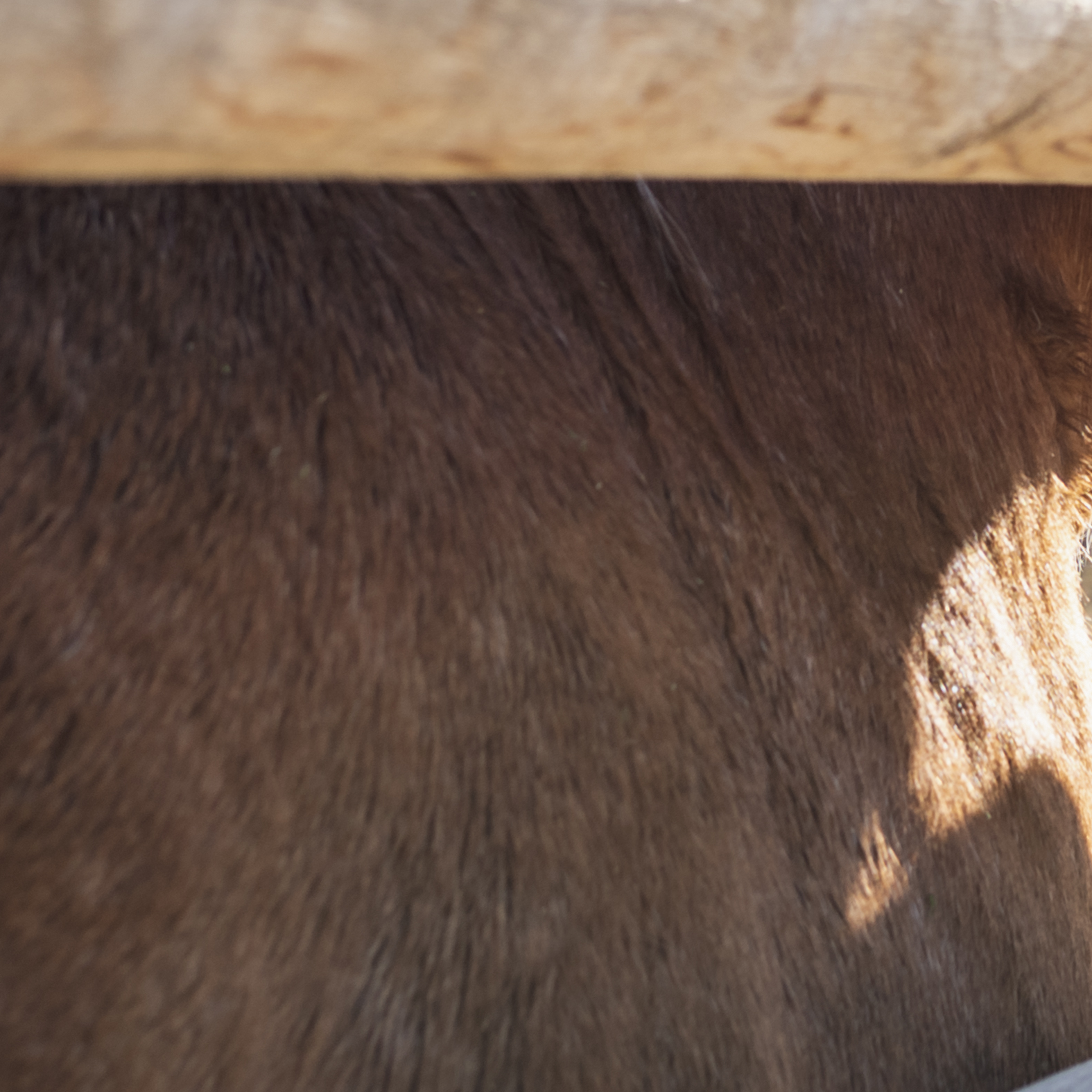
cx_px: 1918
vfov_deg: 12.3
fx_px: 4961
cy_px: -232
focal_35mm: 139
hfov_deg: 11.7
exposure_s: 1/250
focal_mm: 35
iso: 100
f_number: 4
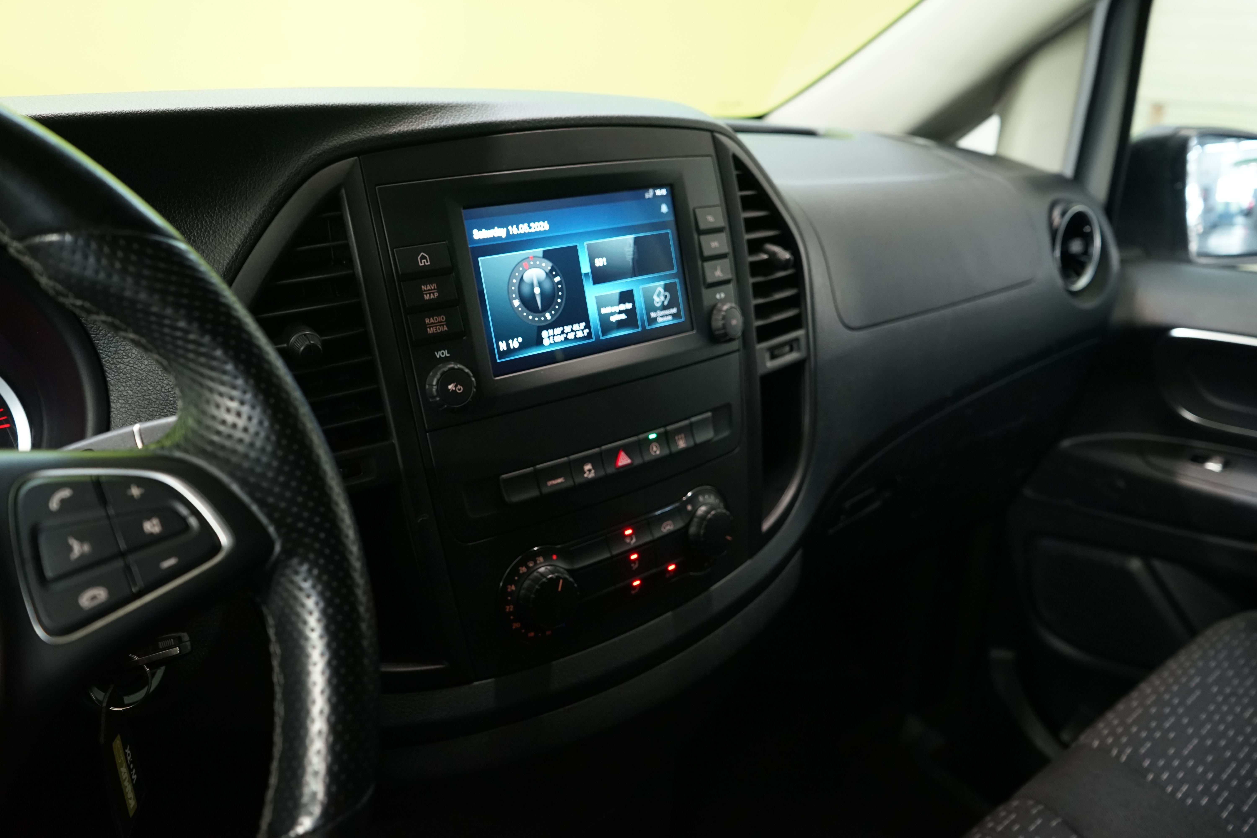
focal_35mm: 29
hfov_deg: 63.7
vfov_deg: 45.0
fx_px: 1013
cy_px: 419
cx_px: 628
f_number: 5.6
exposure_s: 1/25
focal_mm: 29
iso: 2000
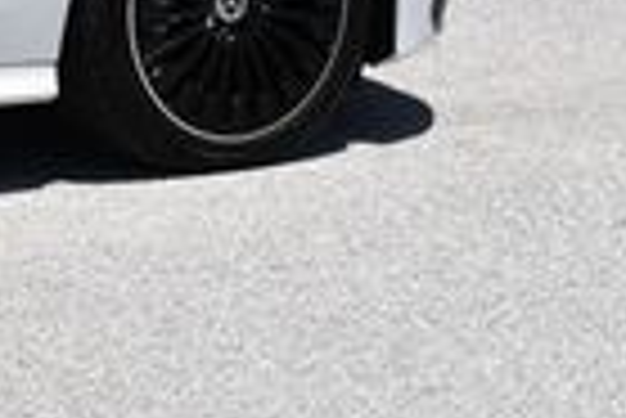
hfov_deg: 7.3
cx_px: -734
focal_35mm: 268
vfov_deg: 5.0
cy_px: -436
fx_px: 4665
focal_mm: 29
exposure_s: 1/320
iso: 100
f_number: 9
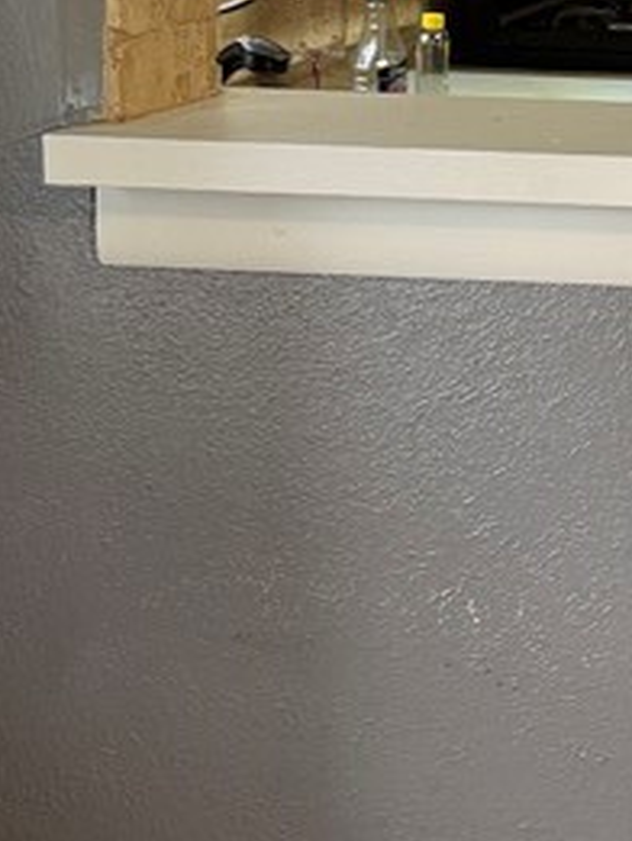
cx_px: 1106
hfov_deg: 14.1
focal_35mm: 94
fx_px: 2286
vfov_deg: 20.4
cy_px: 71
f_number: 1.78
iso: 200
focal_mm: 6.76
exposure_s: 1/60
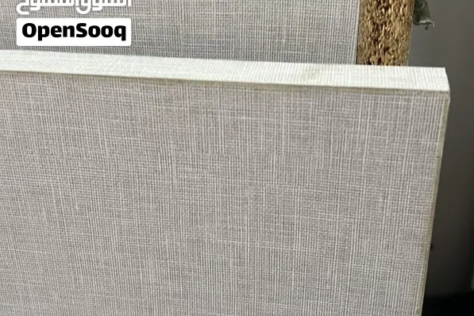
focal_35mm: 29
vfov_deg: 45.0
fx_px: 382
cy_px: 160
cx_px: 251
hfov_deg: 63.6
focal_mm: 5.7
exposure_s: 1/33
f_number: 1.5
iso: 400
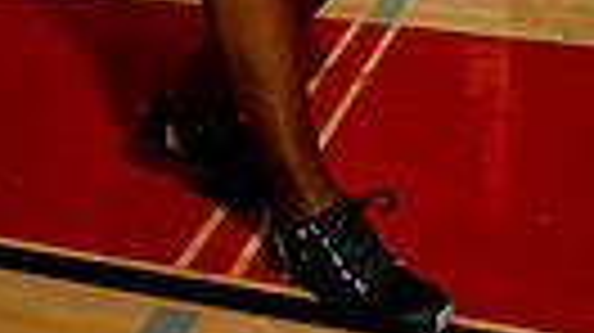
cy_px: -590
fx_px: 1353
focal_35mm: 86
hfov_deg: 24.7
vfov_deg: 10.7
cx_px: 268
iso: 160
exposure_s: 1/500
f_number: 1.4
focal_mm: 24
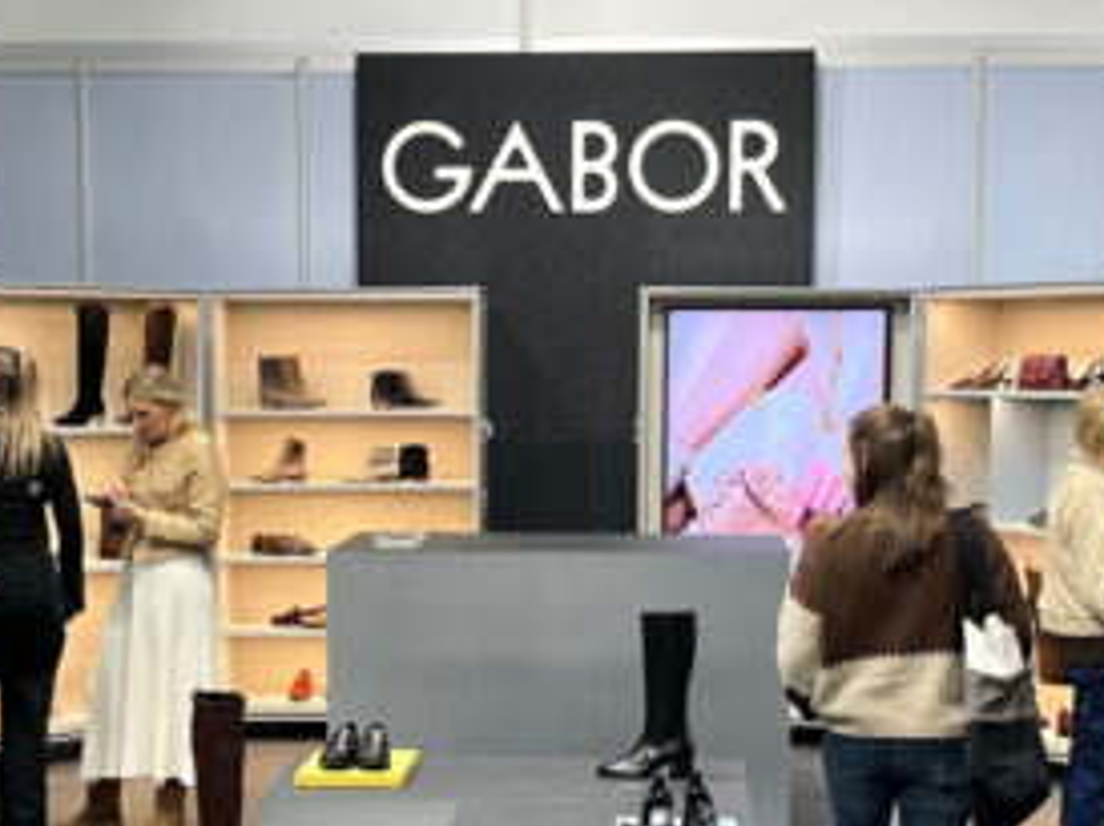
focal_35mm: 73
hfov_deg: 26.7
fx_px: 2326
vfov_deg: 20.1
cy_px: 540
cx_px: 520
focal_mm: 5.1
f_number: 1.6
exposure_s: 1/100
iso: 100
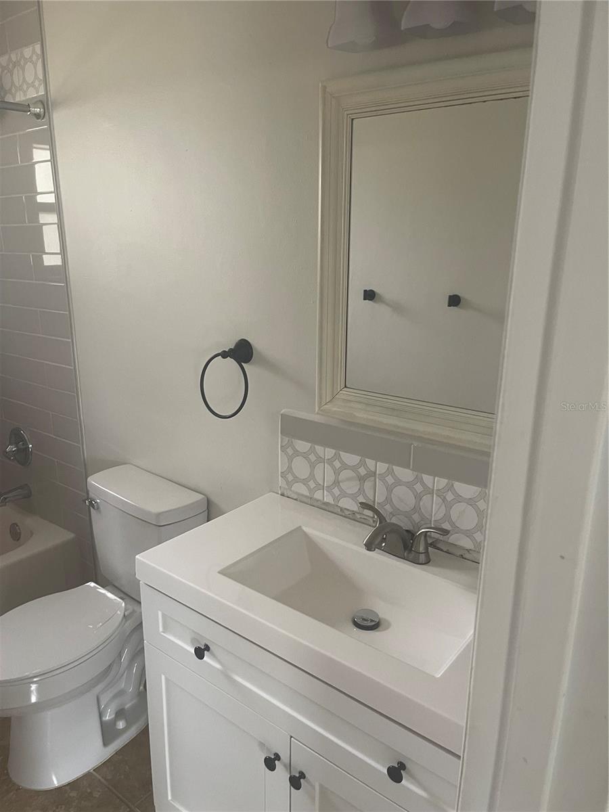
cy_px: 406
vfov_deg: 69.4
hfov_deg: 54.9
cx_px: 304
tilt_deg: -17.1
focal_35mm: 25
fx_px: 586
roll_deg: -0.8
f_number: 1.6
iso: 160
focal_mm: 5.1
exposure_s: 1/60
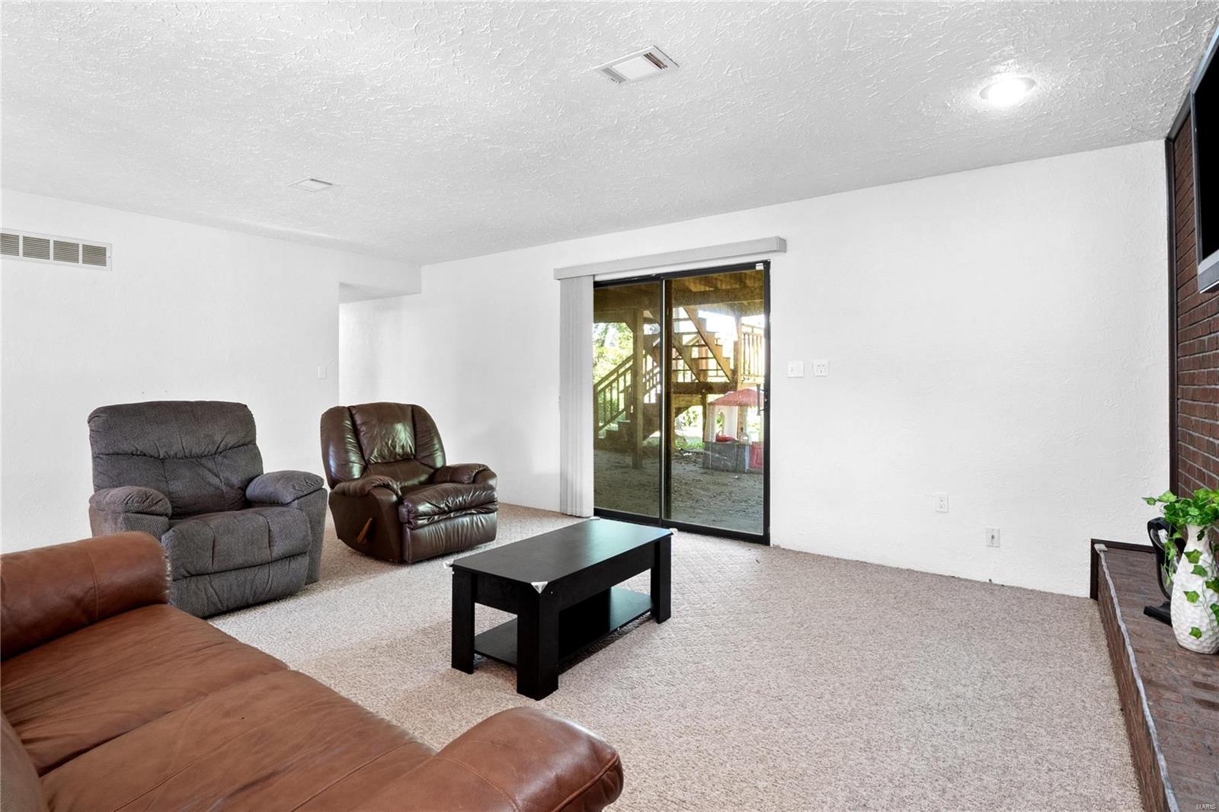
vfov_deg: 67.4
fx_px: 609
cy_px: 406
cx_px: 610
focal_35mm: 18
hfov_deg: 90.0
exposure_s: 1/1.25
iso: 400
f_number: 9
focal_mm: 9
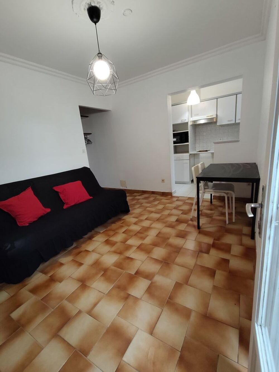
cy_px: 186
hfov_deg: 78.1
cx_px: 140
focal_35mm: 16
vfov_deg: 94.5
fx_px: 172
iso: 156
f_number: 2.2
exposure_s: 1/33.3
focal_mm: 1.67
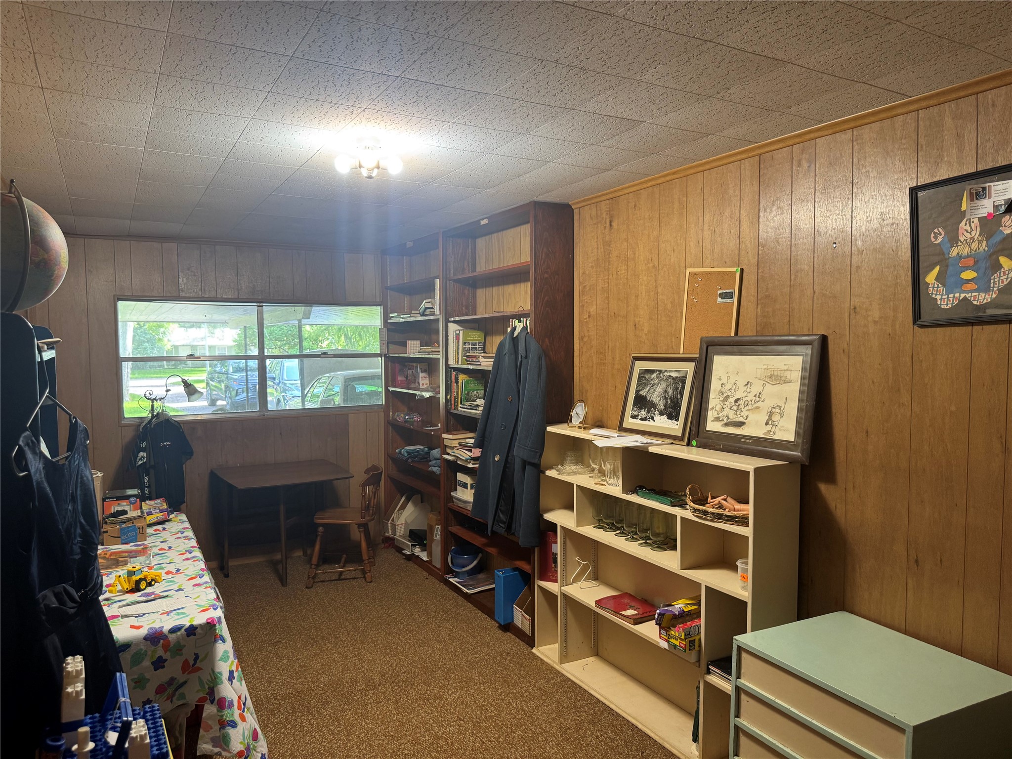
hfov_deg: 71.6
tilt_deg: -3.7
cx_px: 506
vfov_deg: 56.8
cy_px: 380
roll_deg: +0.1
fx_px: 702
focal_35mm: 24
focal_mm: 6.76
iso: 160
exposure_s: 1/60
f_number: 1.78
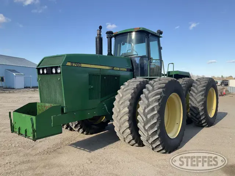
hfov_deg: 61.7
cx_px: 118
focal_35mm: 29
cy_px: 88
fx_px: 197
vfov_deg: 48.2
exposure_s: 1/1168
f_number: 1.8
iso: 25
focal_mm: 3
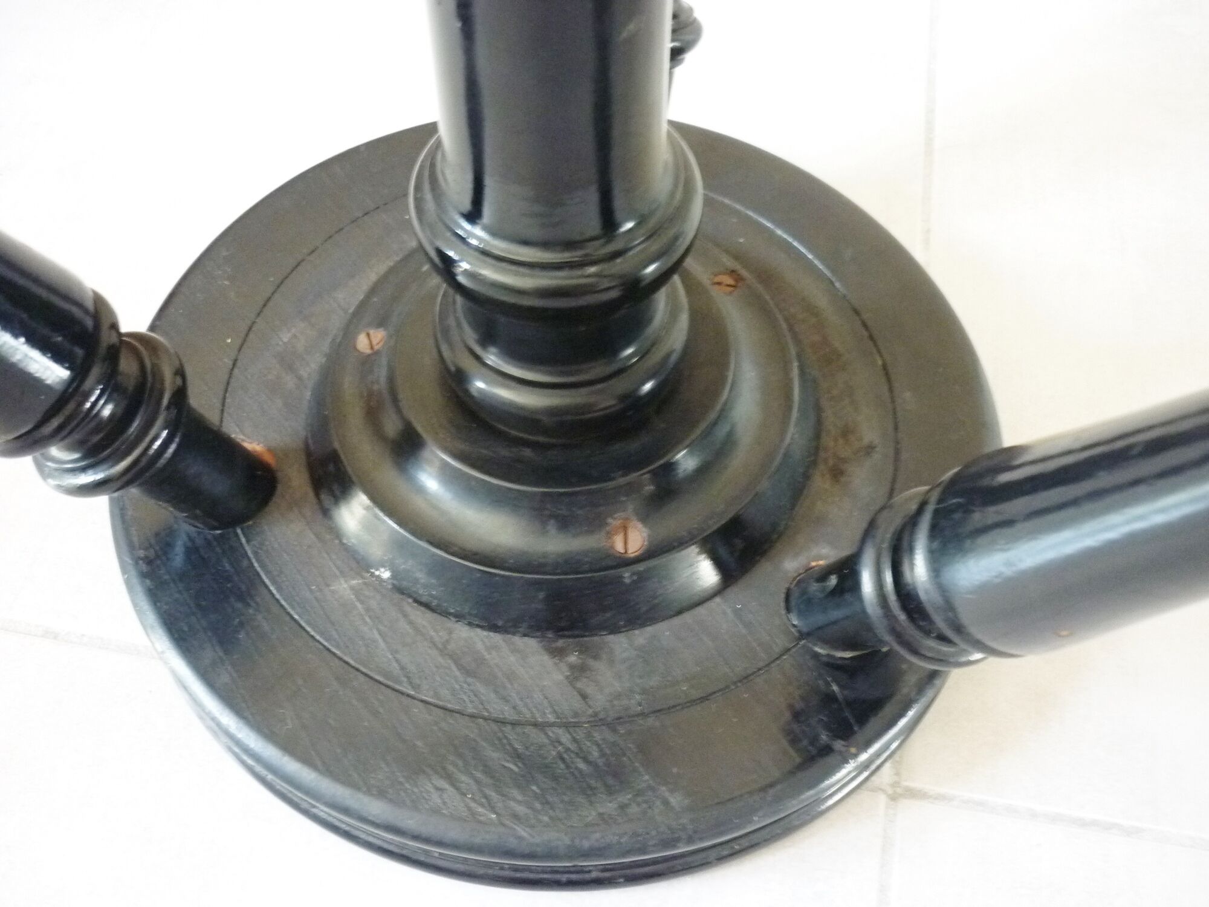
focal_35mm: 33
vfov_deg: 42.9
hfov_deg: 55.4
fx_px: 1153
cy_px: 454
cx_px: 604
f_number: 2.8
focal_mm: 5.5
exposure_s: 1/8
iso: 400
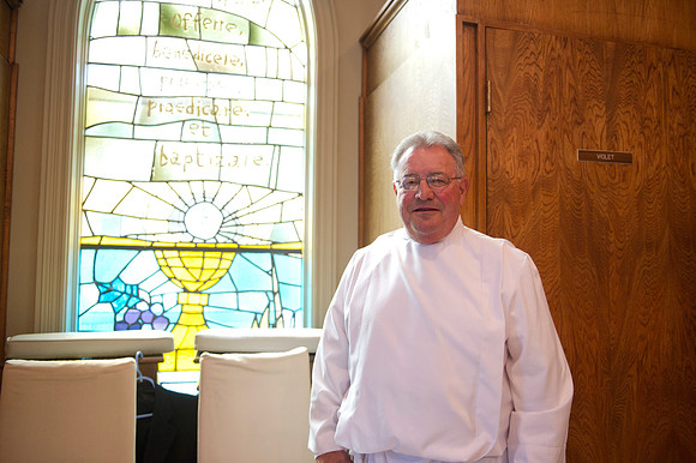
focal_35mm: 29
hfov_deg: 63.7
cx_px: 348
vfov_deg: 44.9
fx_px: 560
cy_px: 232
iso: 2000
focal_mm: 29
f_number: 2.8
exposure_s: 1/100
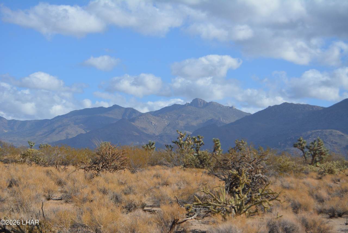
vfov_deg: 16.6
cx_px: 174
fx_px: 798
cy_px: 116
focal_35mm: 82
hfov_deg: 24.6
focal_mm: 55
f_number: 7.1
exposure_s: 1/1600
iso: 400
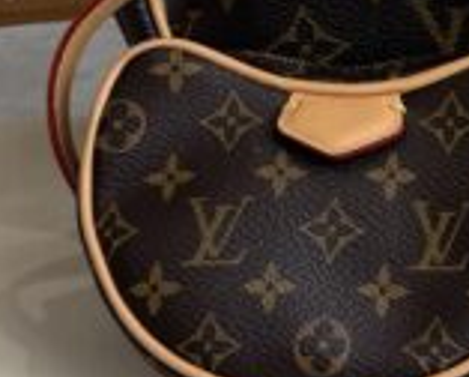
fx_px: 1654
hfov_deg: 15.5
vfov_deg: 12.7
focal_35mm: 119
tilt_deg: -19.3
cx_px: 586
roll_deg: +0.0
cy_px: -75
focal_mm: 6.76
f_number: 1.78
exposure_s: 1/120
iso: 80
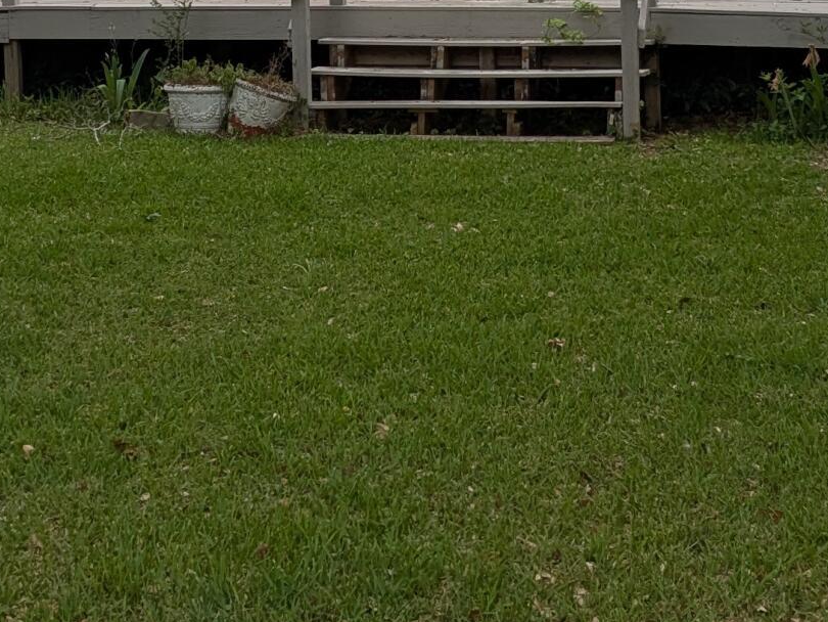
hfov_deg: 19.6
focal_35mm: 100
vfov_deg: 14.4
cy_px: -106
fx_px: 2393
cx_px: 414
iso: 54
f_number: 1.73
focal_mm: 4.38
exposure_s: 1/2128
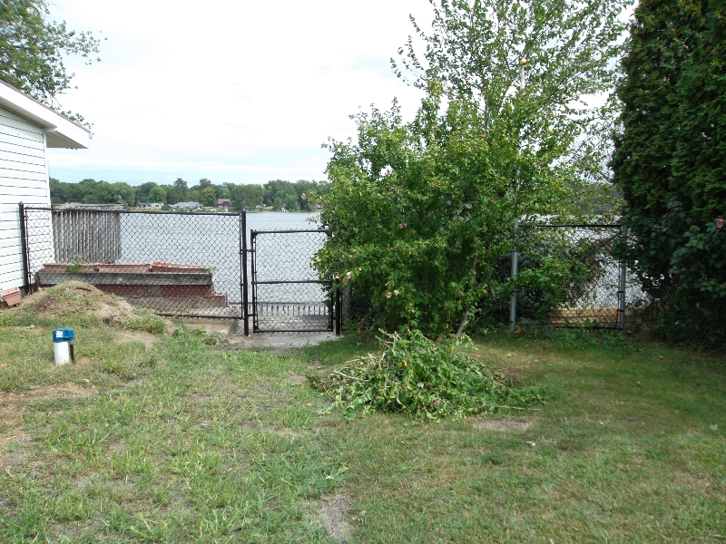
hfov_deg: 65.3
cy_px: 272
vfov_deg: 51.4
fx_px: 566
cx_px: 363
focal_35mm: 27
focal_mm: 4.9
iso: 80
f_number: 3.5
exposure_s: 1/340
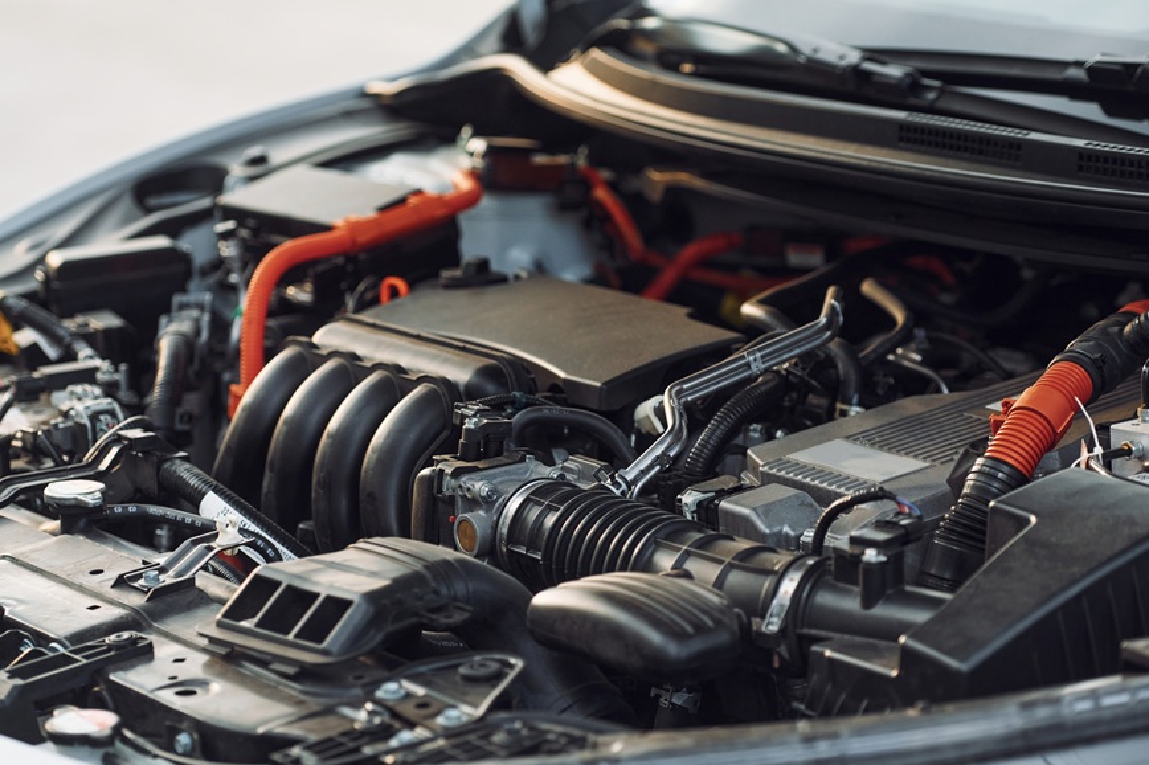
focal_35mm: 121
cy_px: 404
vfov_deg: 11.3
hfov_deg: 16.9
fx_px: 3860
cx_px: 557
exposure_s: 1/500
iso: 640
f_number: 3.5
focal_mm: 105
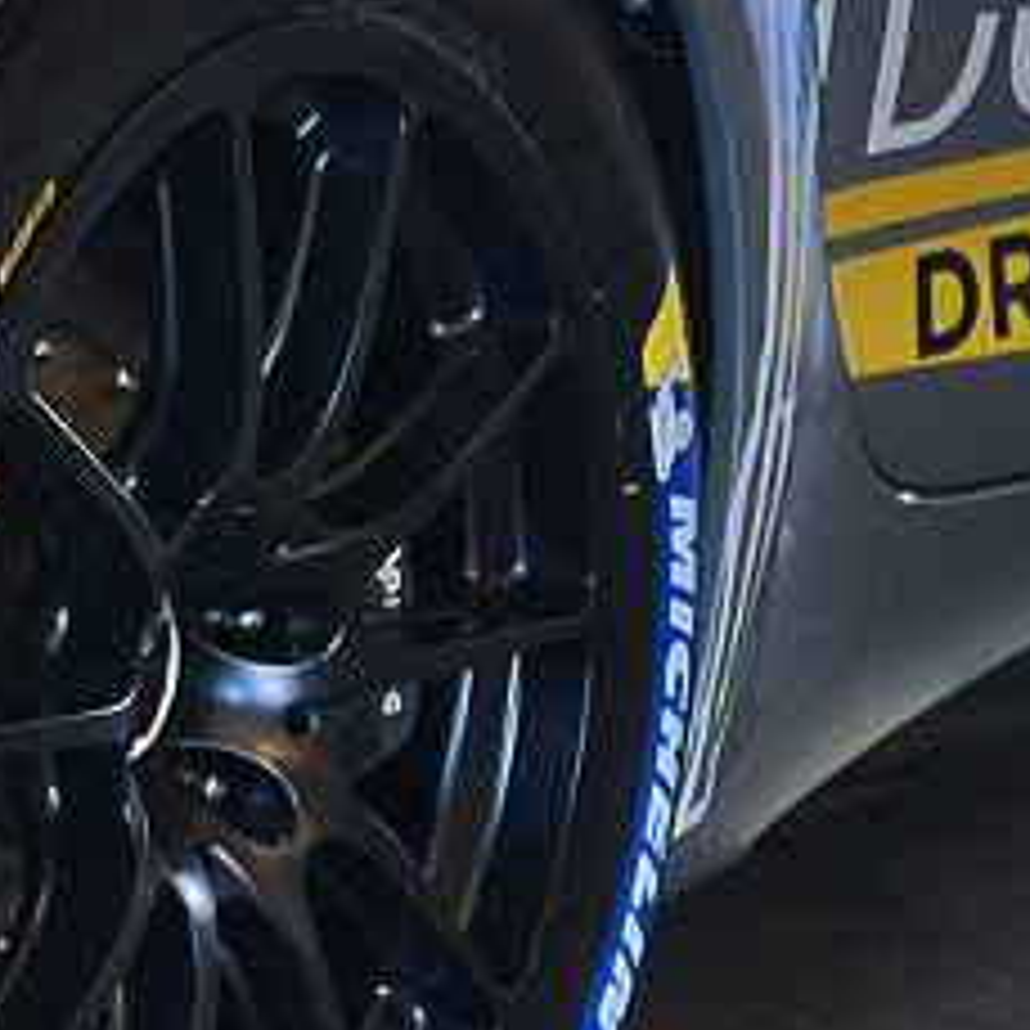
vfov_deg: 15.9
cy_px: -13
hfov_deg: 14.4
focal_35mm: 107
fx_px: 3602
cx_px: -823
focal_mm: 18
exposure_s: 1/125
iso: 100
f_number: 2.8
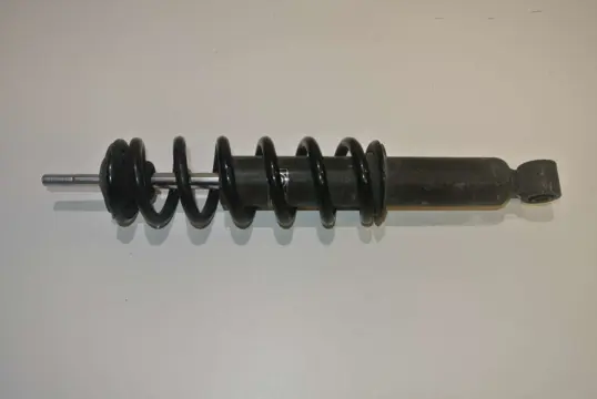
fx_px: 515
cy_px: 200
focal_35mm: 31
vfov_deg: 42.4
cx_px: 298
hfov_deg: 60.2
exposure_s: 1/60
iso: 200
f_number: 4.5
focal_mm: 11.8
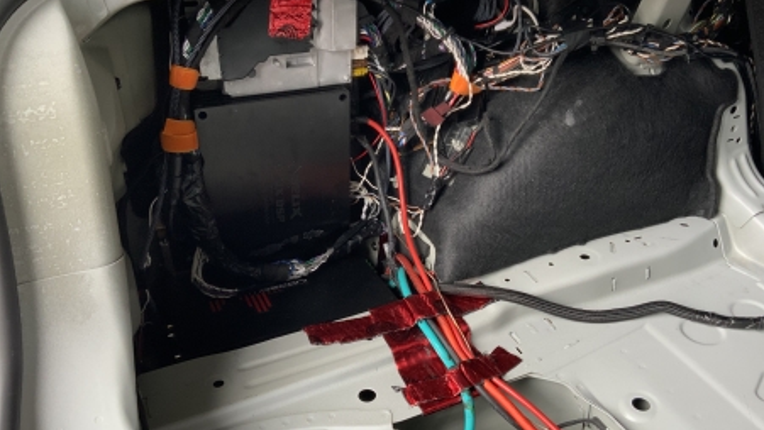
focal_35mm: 35
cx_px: 410
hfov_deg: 56.6
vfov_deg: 33.7
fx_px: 709
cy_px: 229
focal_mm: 3
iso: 64
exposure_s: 1/89
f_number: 1.8
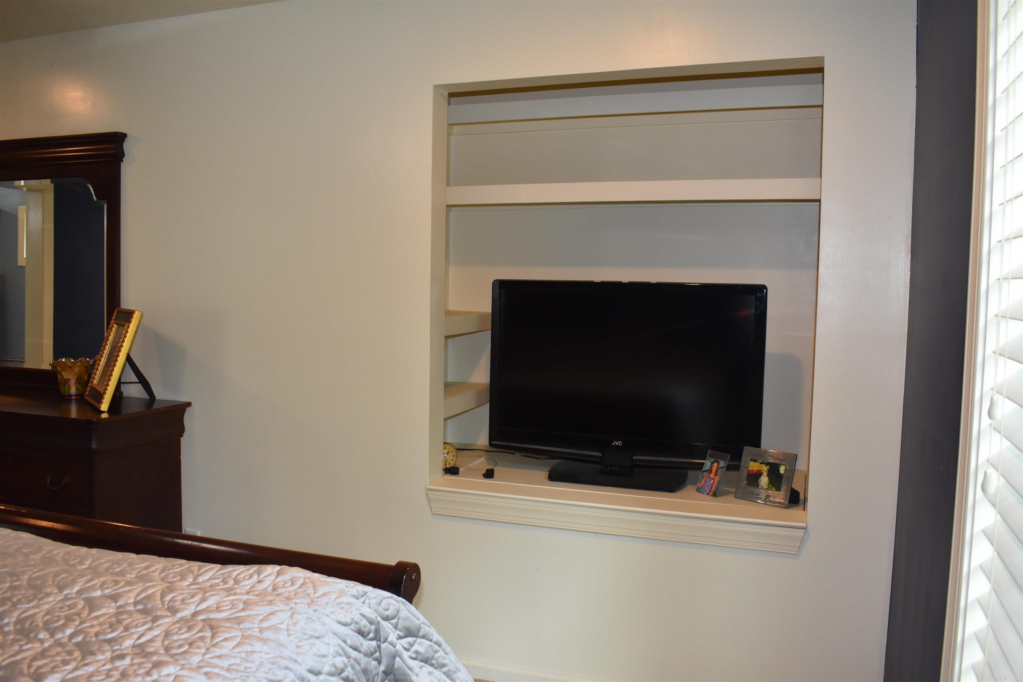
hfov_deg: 61.9
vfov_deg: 43.6
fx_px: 852
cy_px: 341
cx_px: 512
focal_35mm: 30
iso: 800
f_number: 5
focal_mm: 20
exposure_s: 1/100
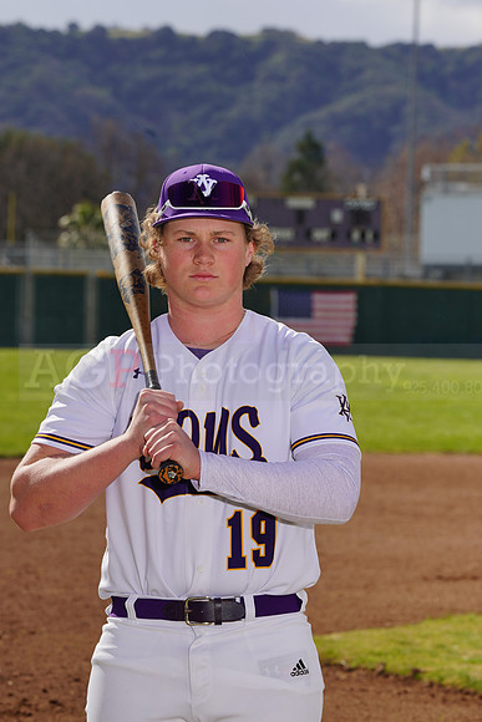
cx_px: 241
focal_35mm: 200
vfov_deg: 10.3
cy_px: 361
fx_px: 4014
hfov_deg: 6.9
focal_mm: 200
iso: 100
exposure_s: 1/250
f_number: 11
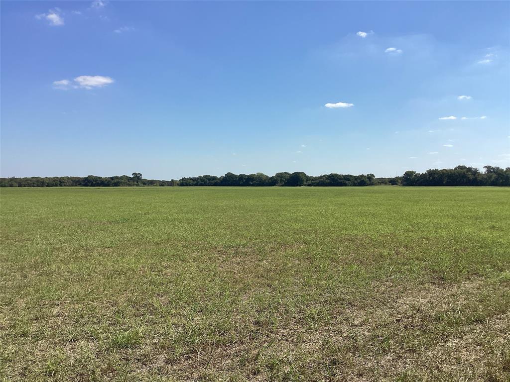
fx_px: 457
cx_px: 255
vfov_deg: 45.4
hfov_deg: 58.4
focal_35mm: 31
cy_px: 191
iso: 25
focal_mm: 3.3
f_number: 2.4
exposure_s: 1/1942
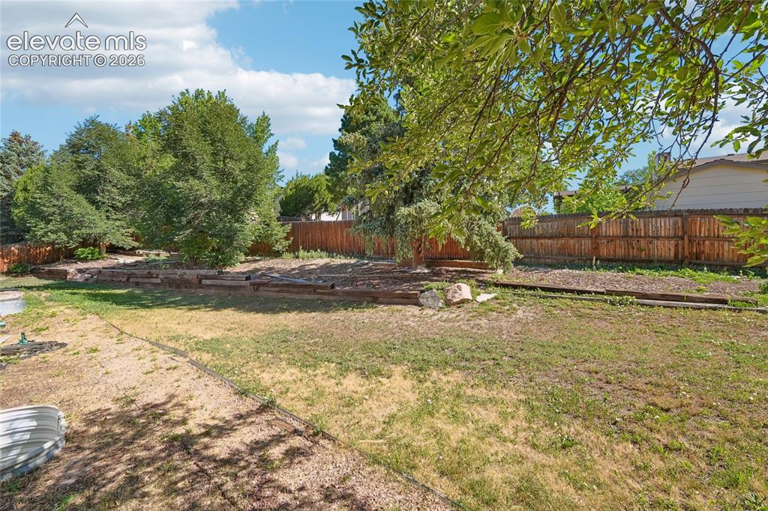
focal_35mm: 15
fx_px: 320
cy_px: 256
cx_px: 384
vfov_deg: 77.3
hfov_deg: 100.4
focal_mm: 10
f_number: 8
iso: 800
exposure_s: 1/320
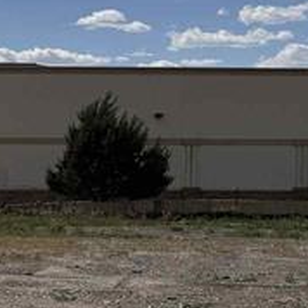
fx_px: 1228
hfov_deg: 12.0
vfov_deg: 14.3
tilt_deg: +0.3
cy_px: 145
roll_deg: -0.2
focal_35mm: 122
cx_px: -393
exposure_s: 1/14286
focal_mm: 6.76
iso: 80
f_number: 1.78
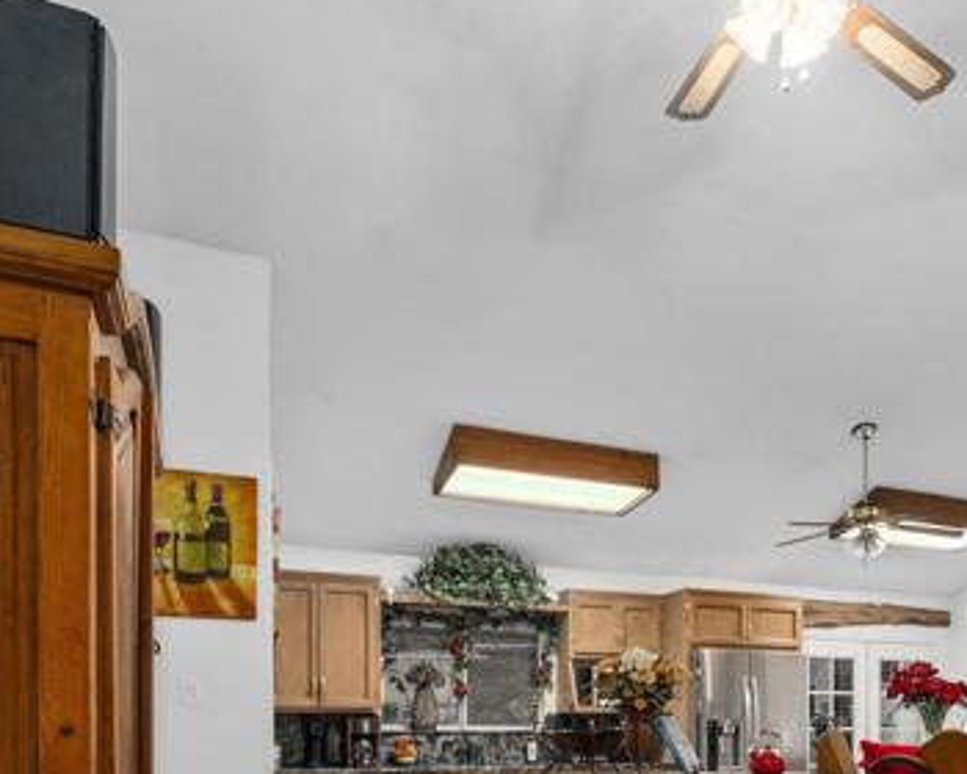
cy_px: 710
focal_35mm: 33
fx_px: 944
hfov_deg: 51.0
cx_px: 771
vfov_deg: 40.8
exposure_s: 2.5
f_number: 6.3
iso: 250
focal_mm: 12
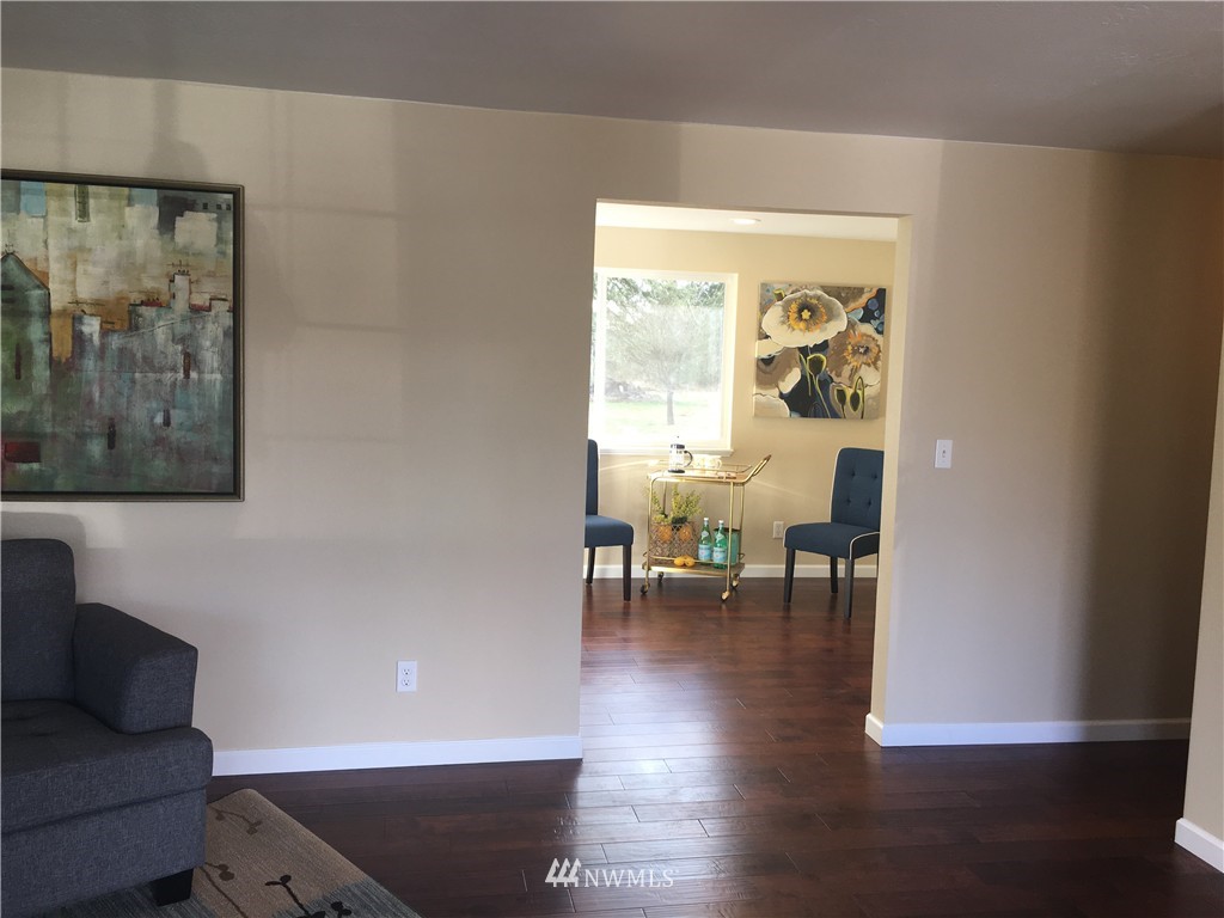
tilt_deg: -5.4
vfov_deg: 48.2
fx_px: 1025
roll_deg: -2.2
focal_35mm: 29
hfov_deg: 61.7
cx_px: 612
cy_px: 459
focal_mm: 4.15
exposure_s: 1/30
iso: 25
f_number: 2.2
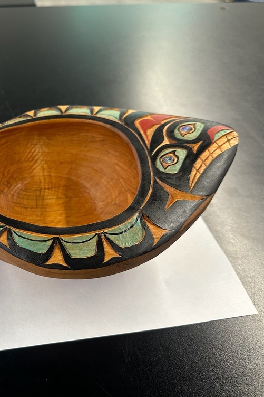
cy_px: 202
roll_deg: +1.7
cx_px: 33
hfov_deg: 36.7
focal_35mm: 34
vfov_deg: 55.8
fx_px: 374
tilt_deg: -43.8
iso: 200
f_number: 1.78
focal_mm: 6.86
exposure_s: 1/121
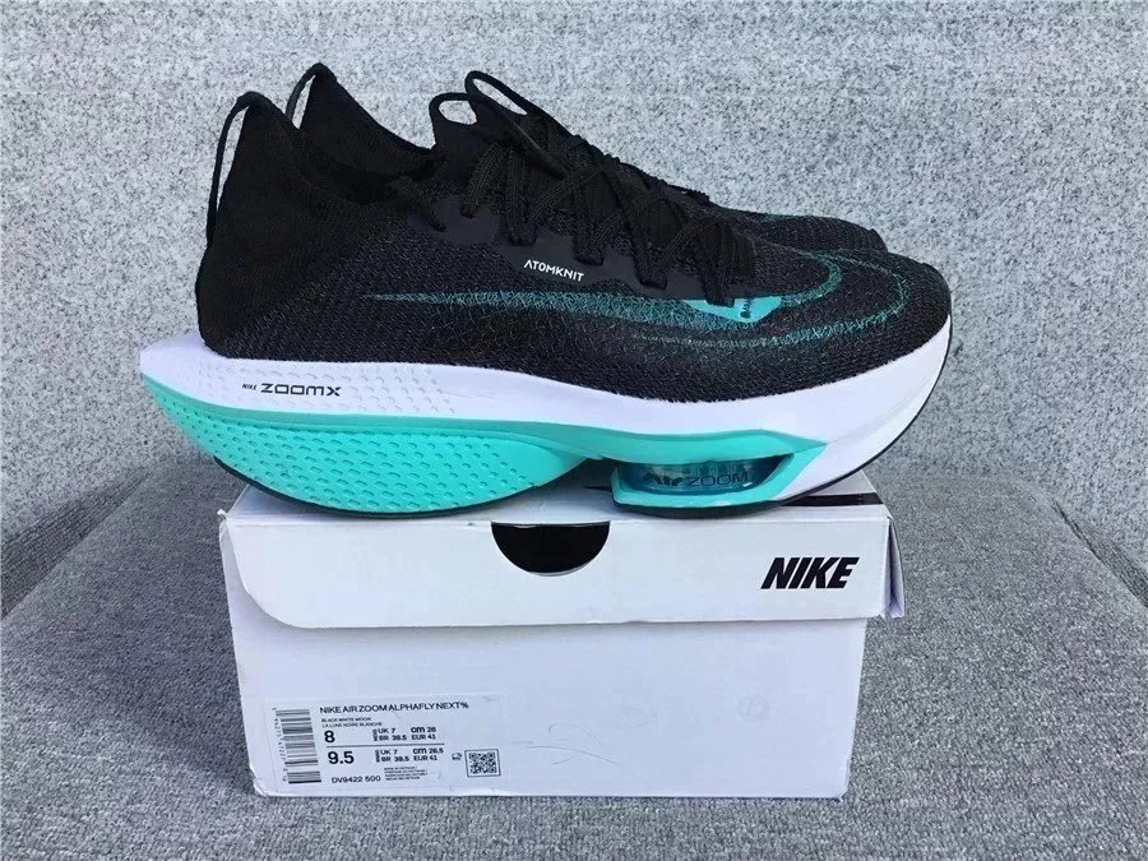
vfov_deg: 45.4
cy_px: 430
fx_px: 1028
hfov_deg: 58.4
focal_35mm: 31
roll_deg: +0.4
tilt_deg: -21.0
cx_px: 574
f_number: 2.4
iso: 25
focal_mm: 3.3
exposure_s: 1/347
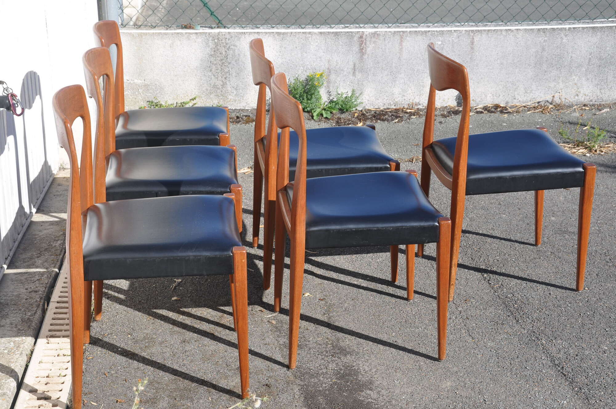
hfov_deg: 33.4
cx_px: 308
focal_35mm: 60
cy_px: 204
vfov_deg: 22.6
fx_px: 1025
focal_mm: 40
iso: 200
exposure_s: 1/320
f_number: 9
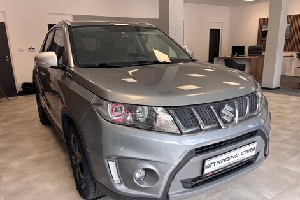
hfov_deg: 65.5
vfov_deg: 46.3
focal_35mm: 28
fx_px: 233
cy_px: 111
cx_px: 152
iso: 40
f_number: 1.6
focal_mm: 5.96
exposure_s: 1/152
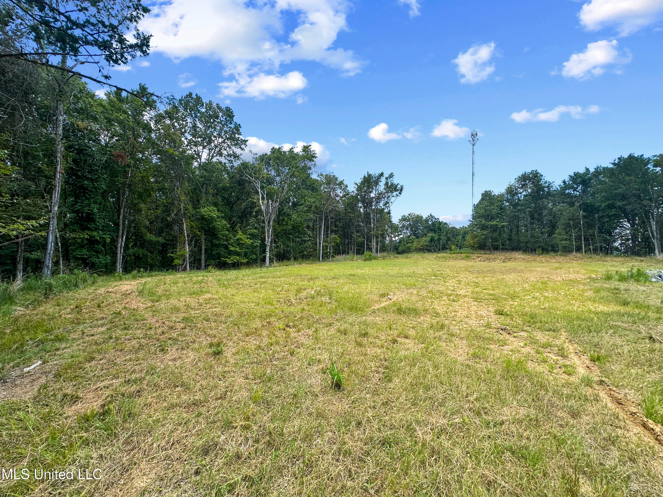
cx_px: 332
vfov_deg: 85.7
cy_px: 248
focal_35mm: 14
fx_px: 268
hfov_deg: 102.1
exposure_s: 1/800
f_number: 2.2
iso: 40
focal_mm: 2.22
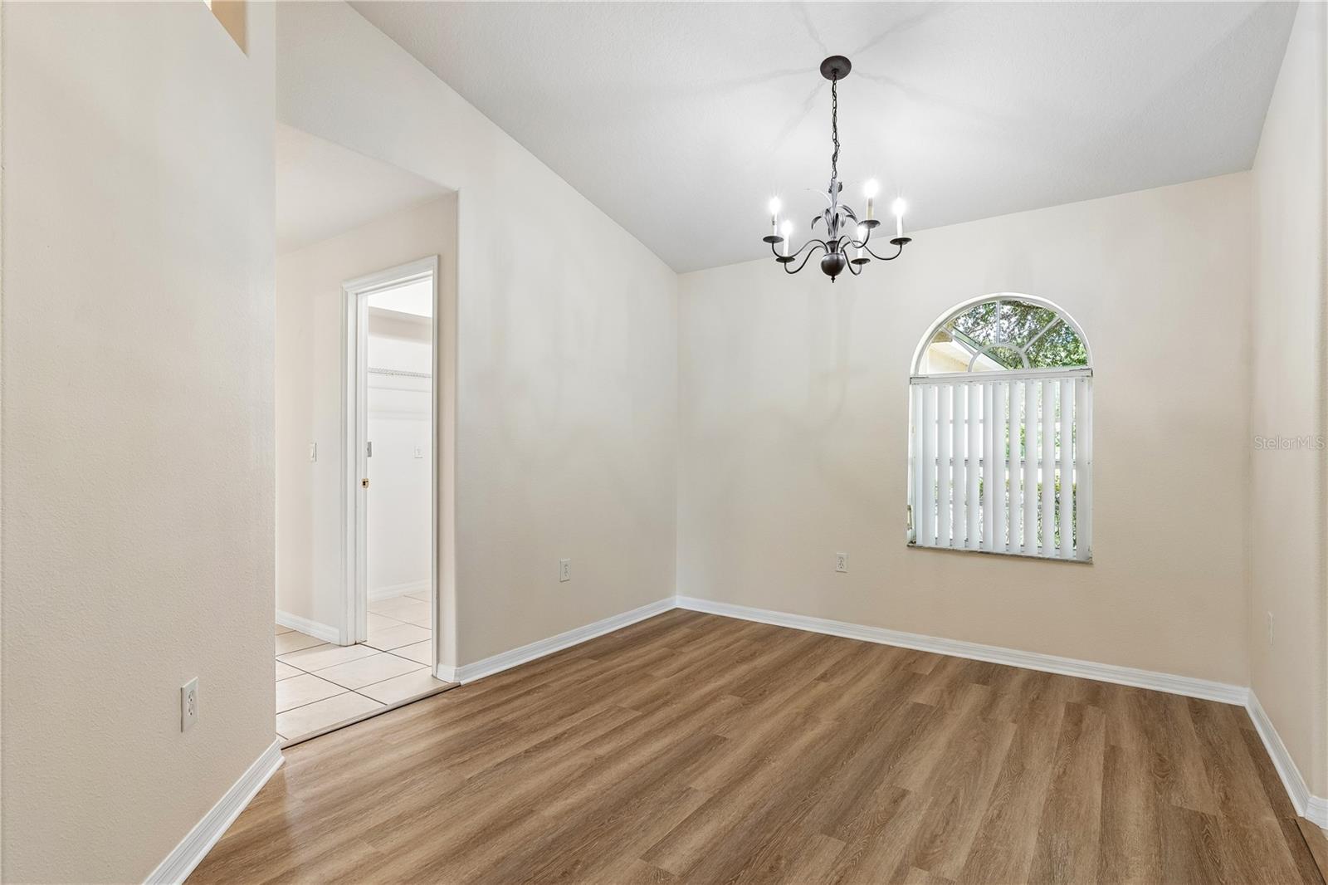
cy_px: 442
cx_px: 664
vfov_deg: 70.4
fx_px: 627
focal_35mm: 17
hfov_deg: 93.3
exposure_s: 1/25
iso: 800
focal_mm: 17
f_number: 10
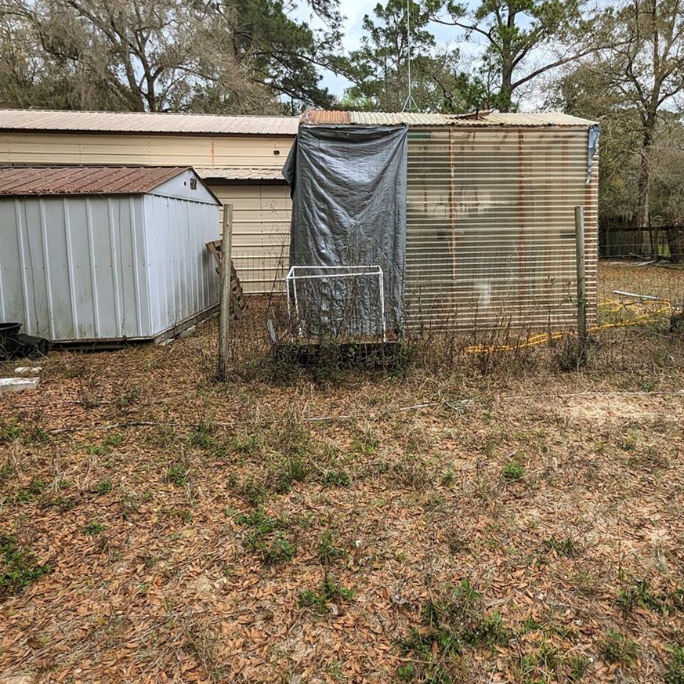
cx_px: 421
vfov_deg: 71.1
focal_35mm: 21
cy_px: 262
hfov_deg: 71.1
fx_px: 469
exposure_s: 1/528
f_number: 2.2
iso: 47
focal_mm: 1.95
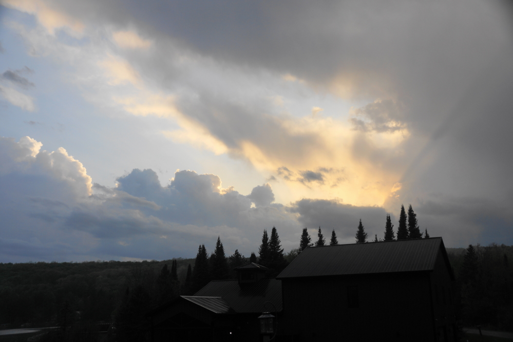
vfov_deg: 34.2
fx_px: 556
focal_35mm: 39
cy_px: 171
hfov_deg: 49.6
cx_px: 256
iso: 100
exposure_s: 1/125
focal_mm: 26
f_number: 5.6
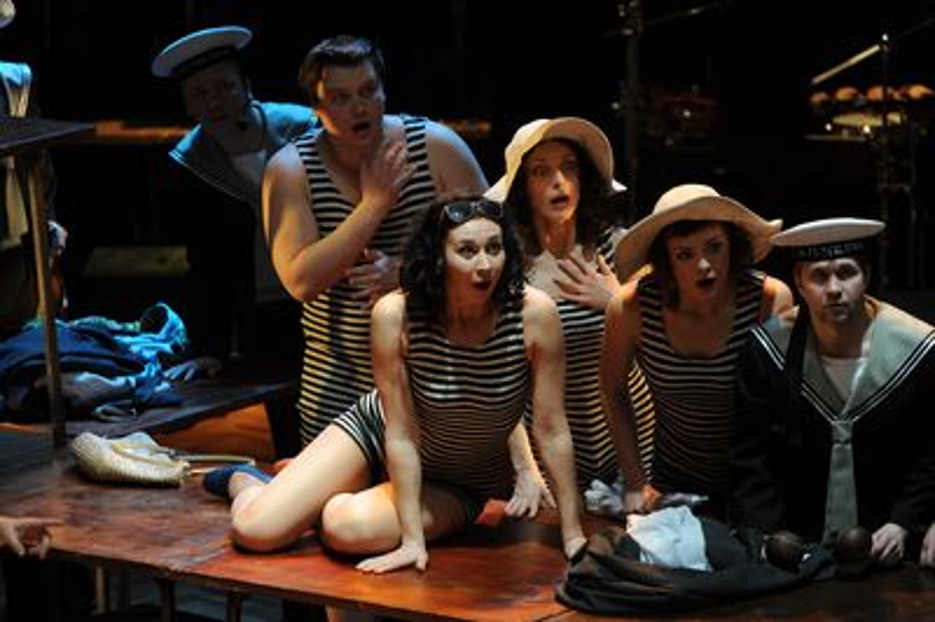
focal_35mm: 280
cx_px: 468
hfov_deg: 7.4
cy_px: 311
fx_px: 7266
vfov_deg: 4.9
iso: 500
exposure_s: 1/125
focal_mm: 280
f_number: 4
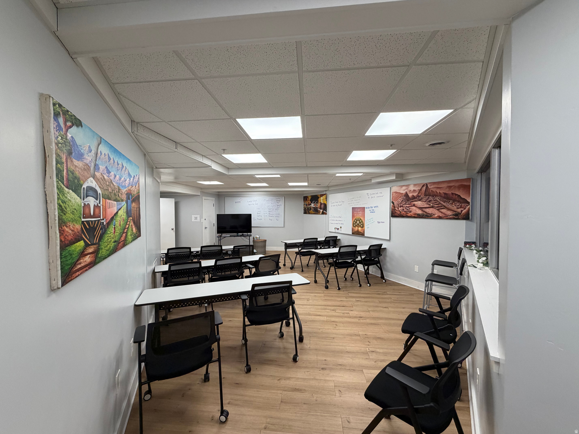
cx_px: 290
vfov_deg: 85.7
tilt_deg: -0.9
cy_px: 217
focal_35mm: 14
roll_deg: +0.6
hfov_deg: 102.1
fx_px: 234
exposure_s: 1/120
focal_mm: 2.22
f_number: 2.2
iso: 160
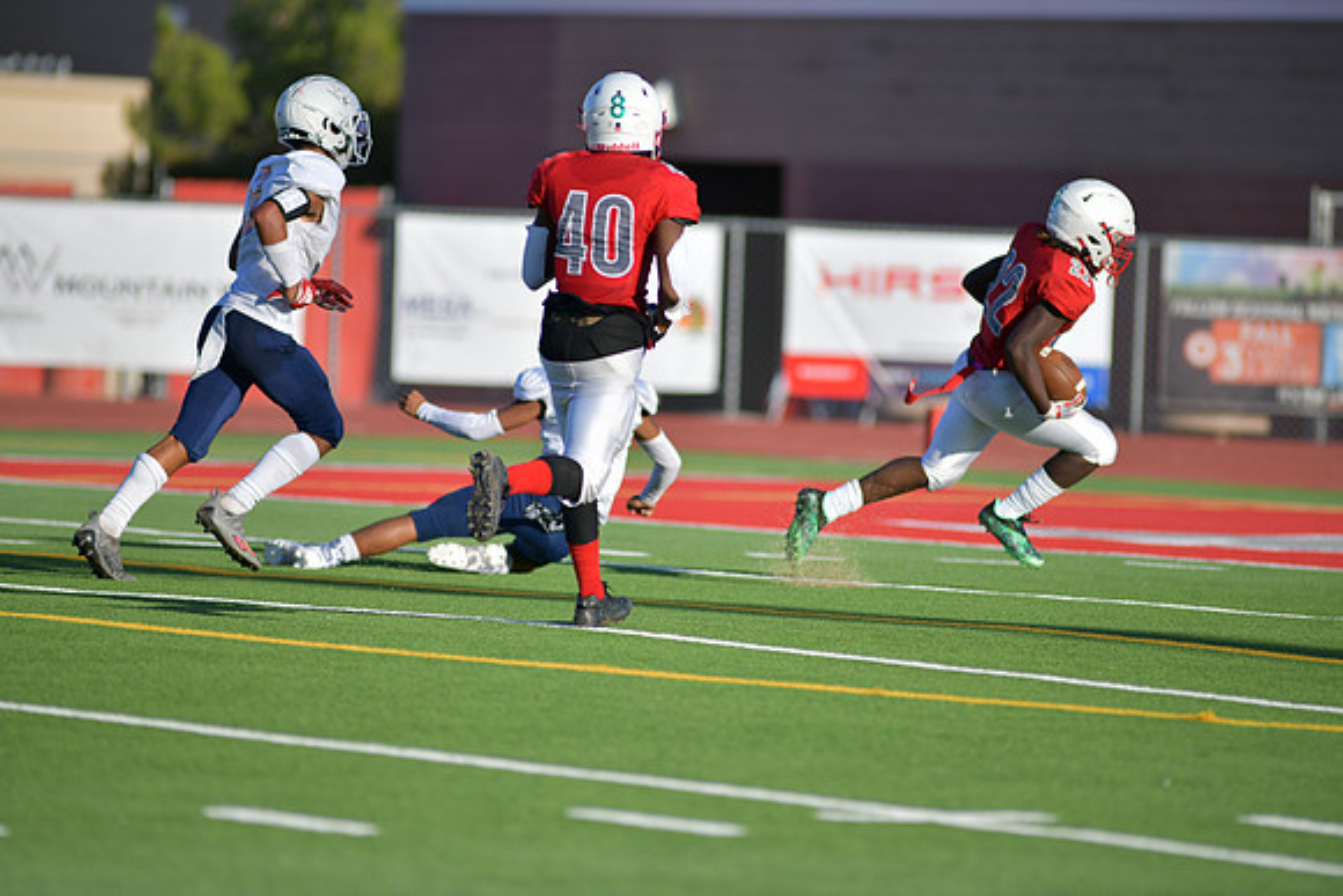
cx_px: 672
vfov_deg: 4.6
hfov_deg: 6.9
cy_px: 448
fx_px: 11194
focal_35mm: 300
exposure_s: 1/2000
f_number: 3.5
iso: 100
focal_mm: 300
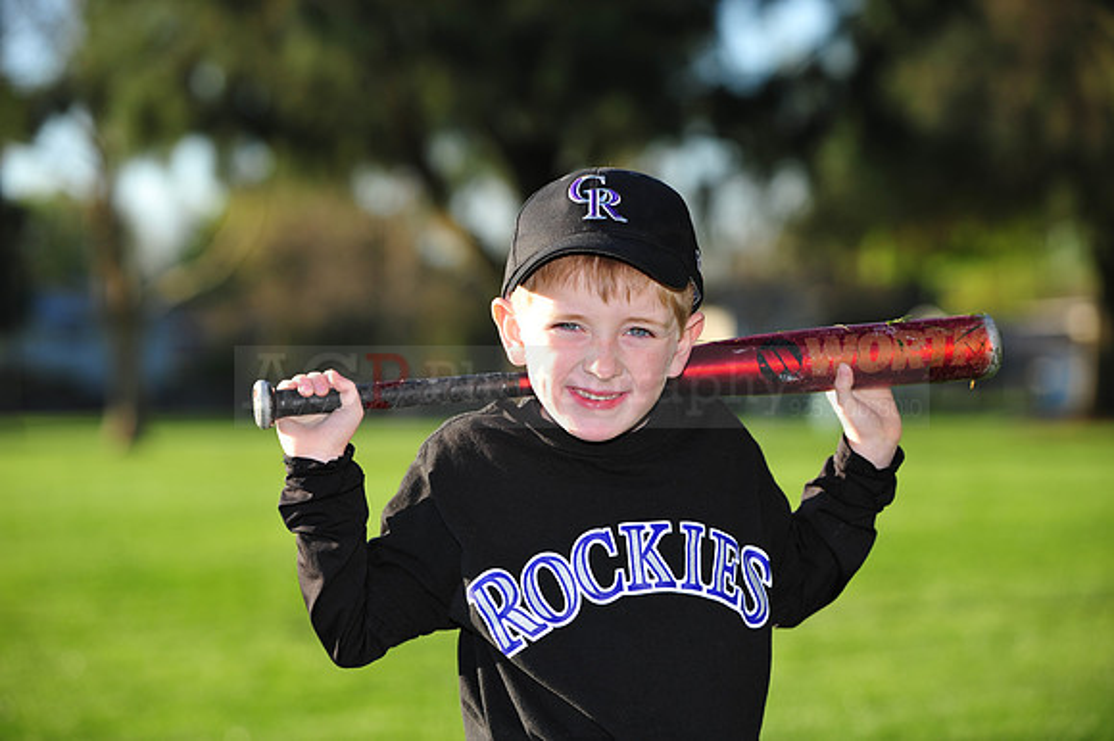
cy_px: 370
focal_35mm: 120
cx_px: 557
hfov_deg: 17.1
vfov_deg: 11.4
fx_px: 3711
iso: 200
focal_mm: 120
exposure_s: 1/640
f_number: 4.5
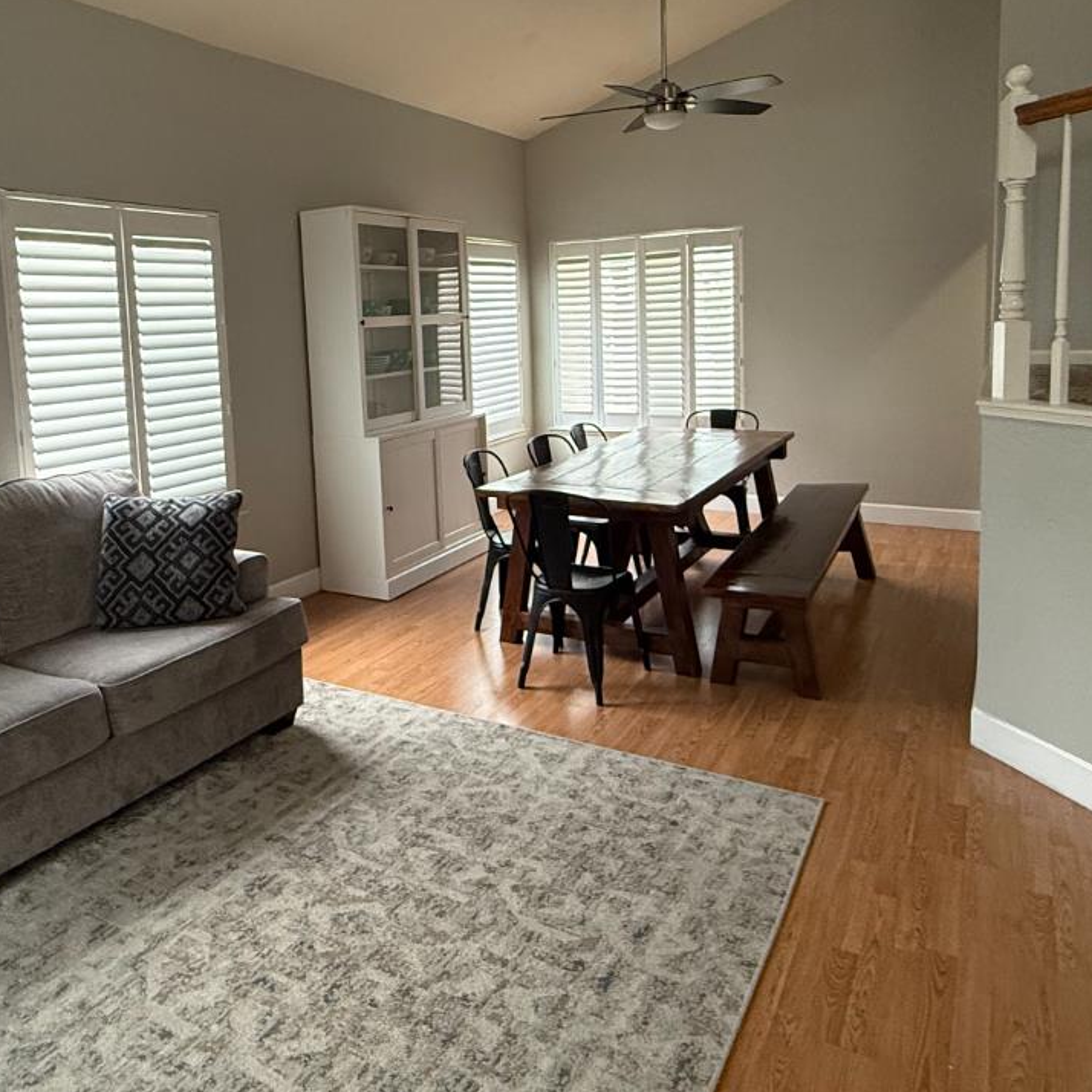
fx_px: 928
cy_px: 411
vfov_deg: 60.2
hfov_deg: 60.3
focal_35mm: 26
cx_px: 421
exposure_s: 1/120
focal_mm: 2.22
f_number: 2.2
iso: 250
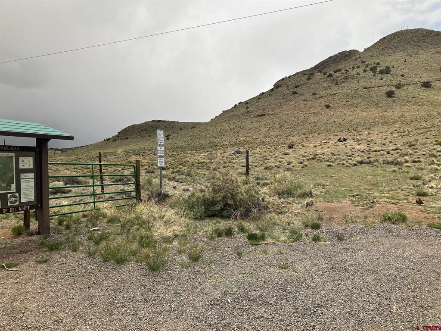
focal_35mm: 28
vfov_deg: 49.7
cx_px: 220
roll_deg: +0.5
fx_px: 357
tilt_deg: +2.2
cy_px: 166
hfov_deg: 63.4
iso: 32
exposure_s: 1/2000
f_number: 1.8
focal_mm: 3.99
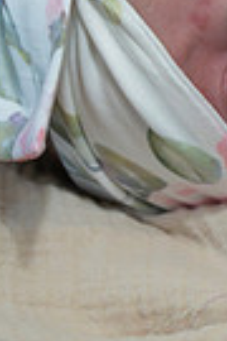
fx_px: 2033
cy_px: 78
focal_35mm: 215
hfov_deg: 6.0
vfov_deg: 9.6
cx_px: 658
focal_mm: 48
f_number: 4
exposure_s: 1/320
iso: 3200
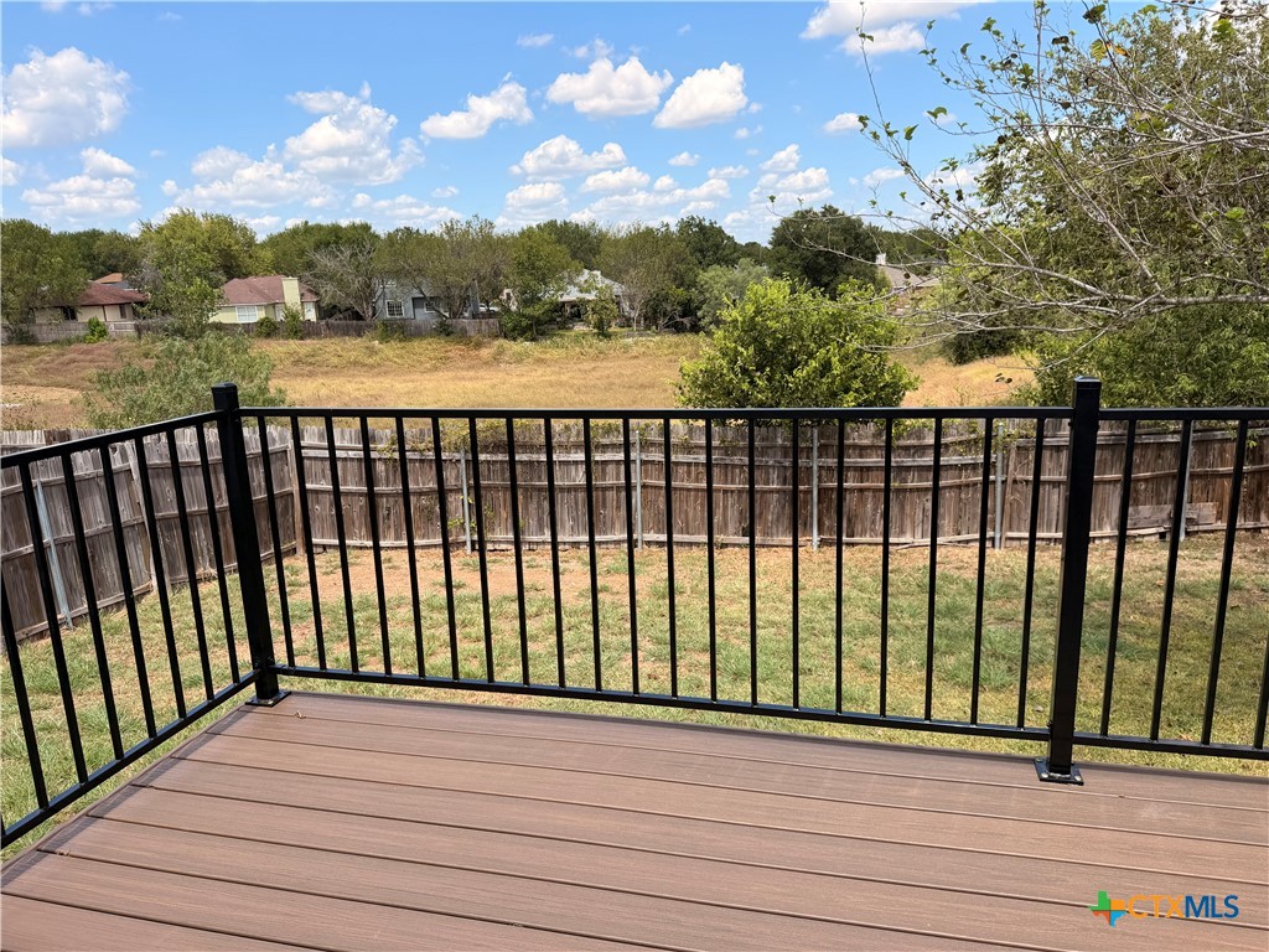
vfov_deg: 56.8
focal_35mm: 24
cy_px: 476
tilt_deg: -12.1
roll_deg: +2.9
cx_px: 634
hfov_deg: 71.6
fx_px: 880
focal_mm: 6.76
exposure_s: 1/3145
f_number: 1.78
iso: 100
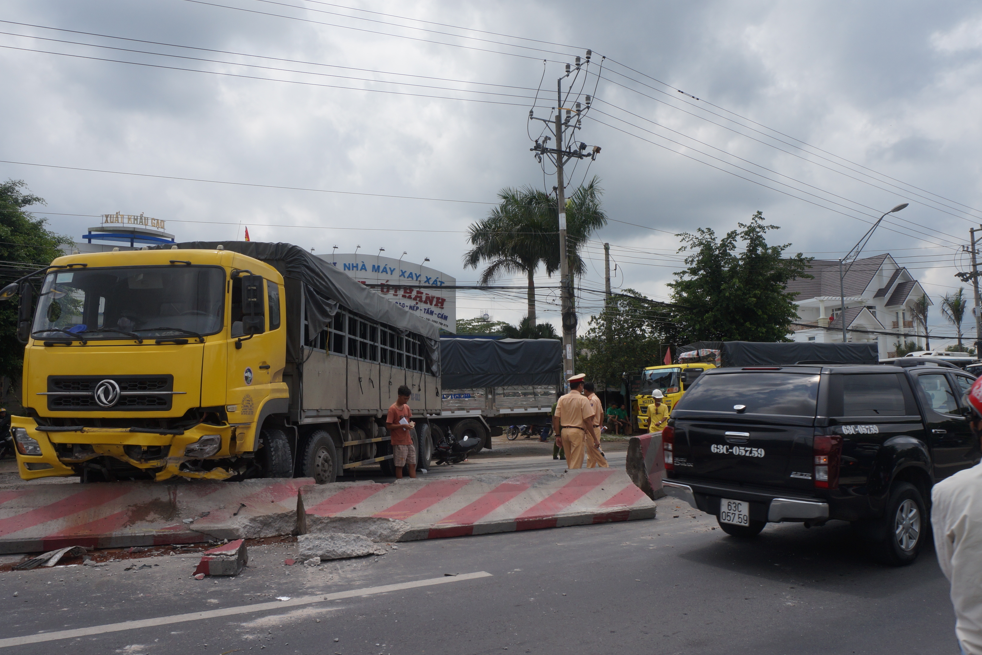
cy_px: 351
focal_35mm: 28
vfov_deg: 47.1
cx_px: 483
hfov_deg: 66.3
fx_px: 751
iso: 200
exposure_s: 1/320
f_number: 11
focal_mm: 17
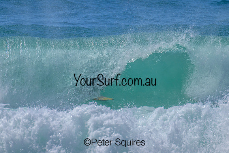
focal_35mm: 907
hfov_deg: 2.3
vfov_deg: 1.5
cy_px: 73
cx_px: 99
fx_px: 5771
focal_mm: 800
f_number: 11
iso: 500
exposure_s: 1/2000
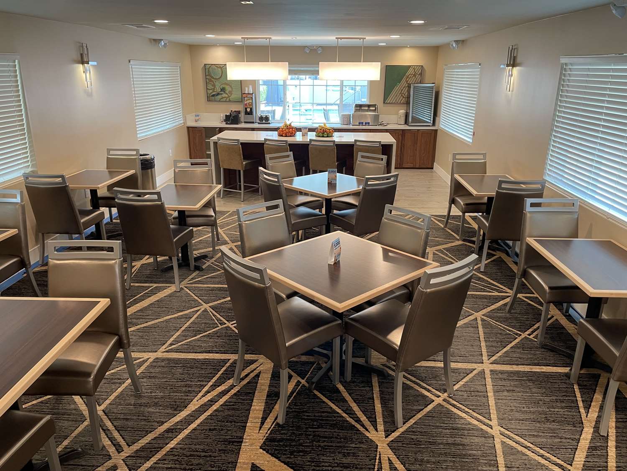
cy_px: 236
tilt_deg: -17.3
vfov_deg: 53.1
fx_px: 471
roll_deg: +0.0
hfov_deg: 67.3
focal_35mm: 26
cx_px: 314
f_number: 1.6
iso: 80
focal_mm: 4.2
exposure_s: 1/60
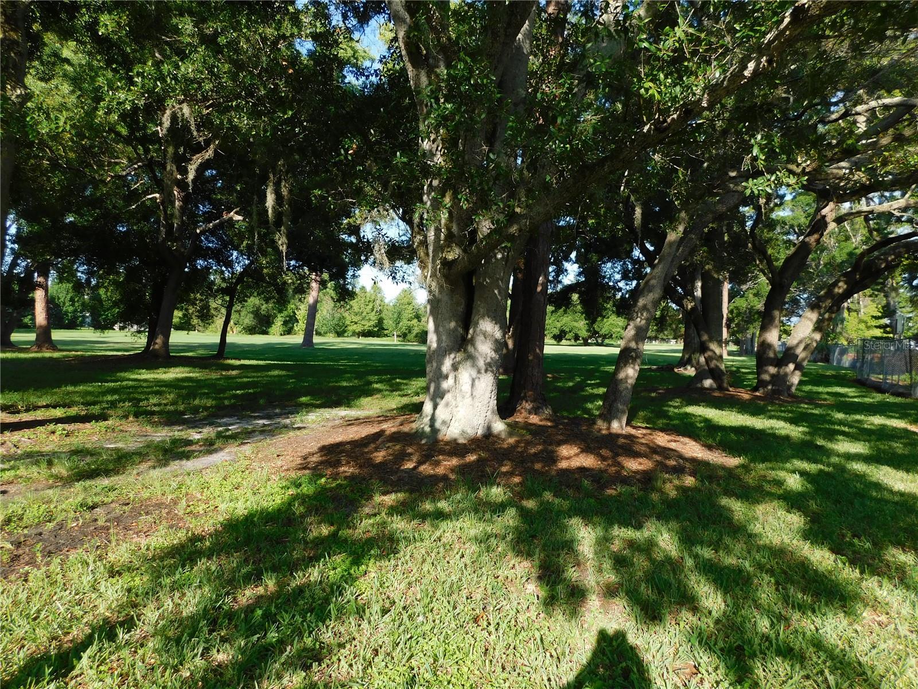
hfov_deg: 73.9
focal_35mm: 23
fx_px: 610
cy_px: 344
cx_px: 459
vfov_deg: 58.9
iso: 125
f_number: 3
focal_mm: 4
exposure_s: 1/500
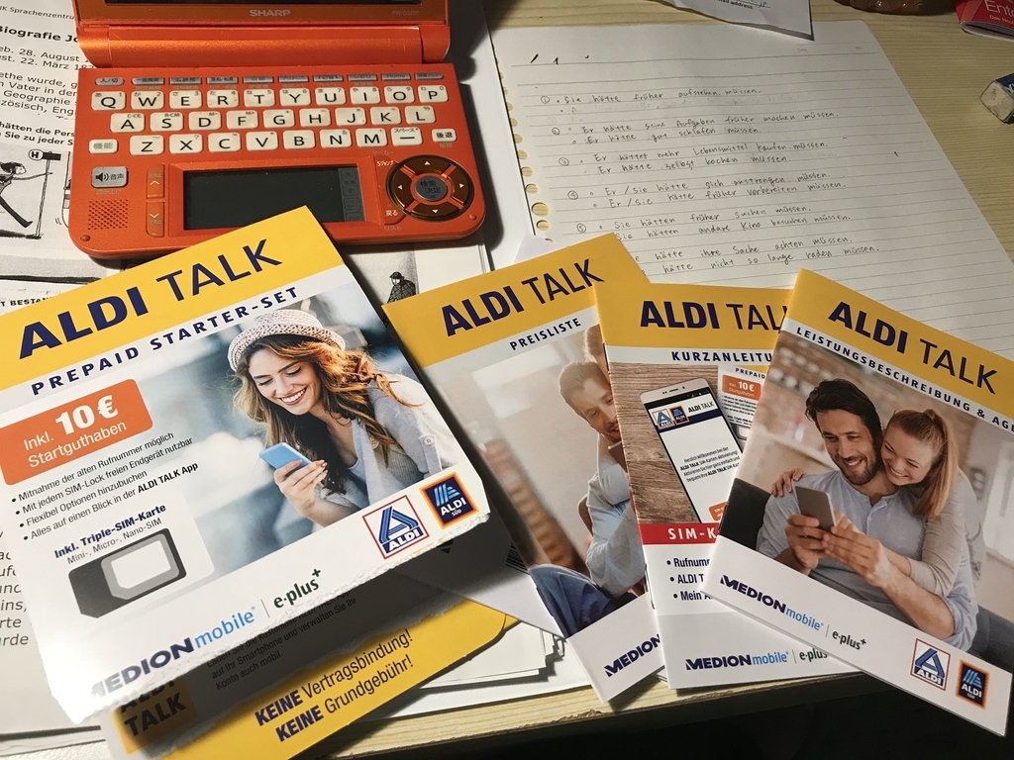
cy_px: 380
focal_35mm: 28
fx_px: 820
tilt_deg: -59.8
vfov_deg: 49.7
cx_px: 507
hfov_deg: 63.4
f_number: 1.8
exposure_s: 1/33
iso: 32
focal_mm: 3.99
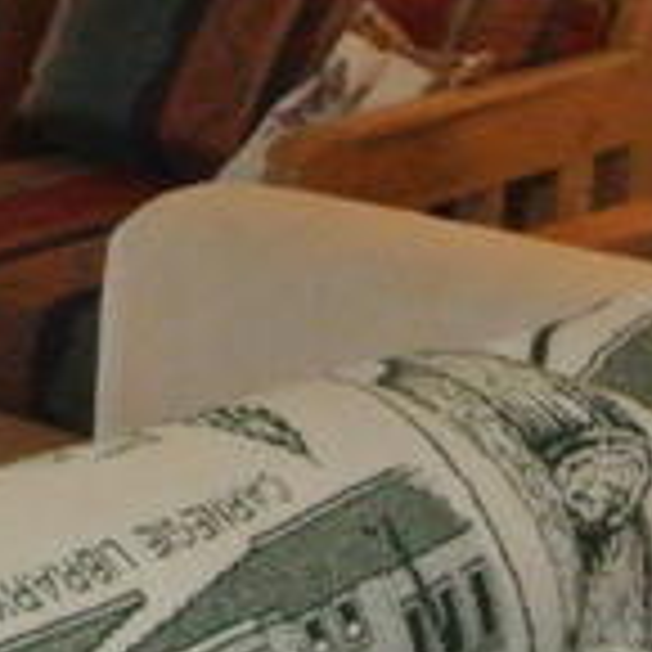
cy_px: 52
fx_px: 2706
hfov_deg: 11.8
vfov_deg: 13.6
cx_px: -773
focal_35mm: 127
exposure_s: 1/60
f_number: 3.5
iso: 3200
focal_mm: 10
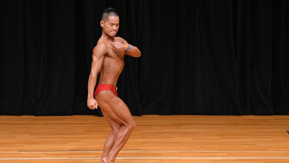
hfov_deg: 7.2
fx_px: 2299
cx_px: 144
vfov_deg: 4.1
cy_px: 94
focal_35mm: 300
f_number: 5.6
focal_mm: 190
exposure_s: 1/400
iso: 3200
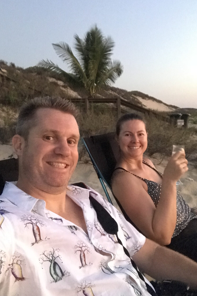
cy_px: 148
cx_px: 102
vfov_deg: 55.8
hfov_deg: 38.9
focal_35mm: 34
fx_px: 279
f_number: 2.2
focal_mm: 2.87
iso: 1600
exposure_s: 1/17
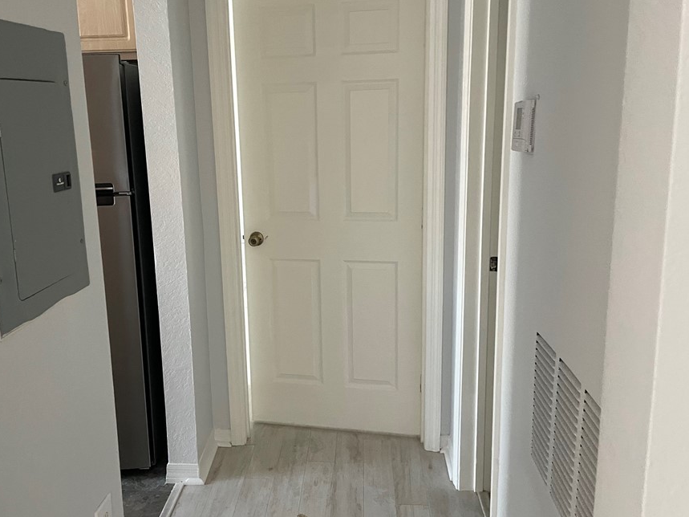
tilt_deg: -10.7
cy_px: 229
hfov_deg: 58.2
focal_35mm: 31
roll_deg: +0.6
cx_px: 298
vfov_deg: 45.4
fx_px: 617
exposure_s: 1/60
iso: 250
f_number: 1.6
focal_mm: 4.2
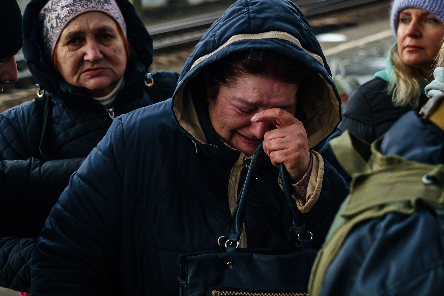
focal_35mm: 93
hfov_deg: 21.9
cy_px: 115
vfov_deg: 14.7
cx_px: 282
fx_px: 1147
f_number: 4
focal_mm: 51
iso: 800
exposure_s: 1/640
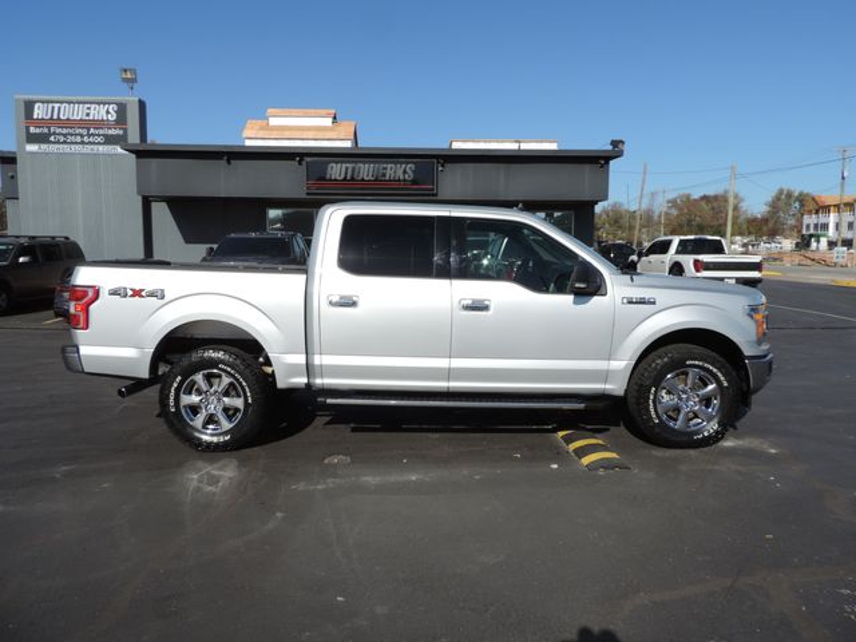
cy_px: 321
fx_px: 593
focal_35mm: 24
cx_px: 428
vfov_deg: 56.8
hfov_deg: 71.6
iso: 80
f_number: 3.7
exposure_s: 1/1250
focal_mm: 4.3
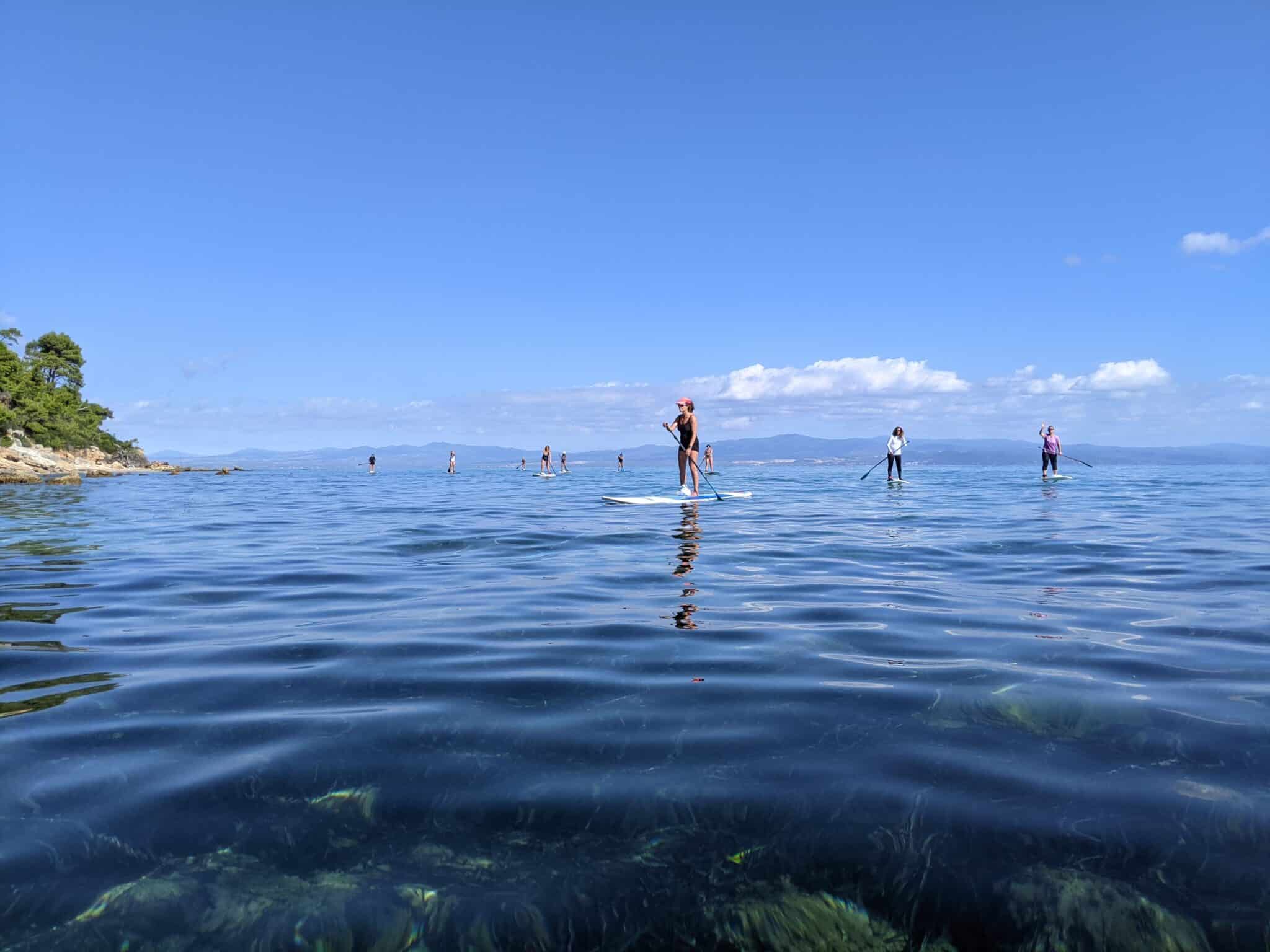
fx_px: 991
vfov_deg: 51.4
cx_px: 635
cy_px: 476
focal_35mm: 27
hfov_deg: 65.3
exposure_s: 1/3906
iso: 74
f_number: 1.8
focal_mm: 4.44
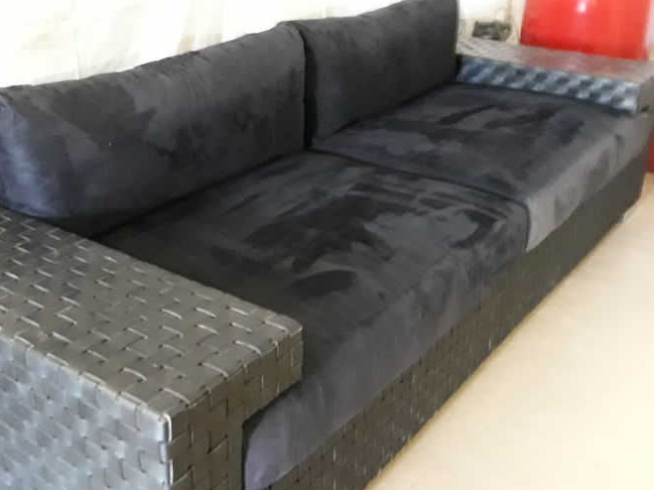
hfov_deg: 45.4
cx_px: 248
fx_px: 774
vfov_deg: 35.1
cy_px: 255
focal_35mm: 41
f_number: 1.7
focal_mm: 3.71
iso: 800
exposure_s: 1/17
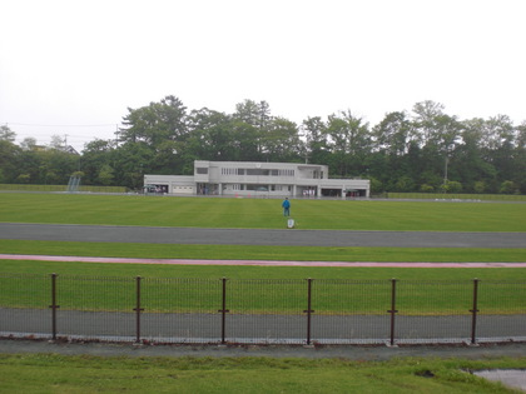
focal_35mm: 38
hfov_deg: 49.0
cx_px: 263
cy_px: 197
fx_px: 577
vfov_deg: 37.7
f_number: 3.1
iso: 64
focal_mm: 6.3
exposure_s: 1/125
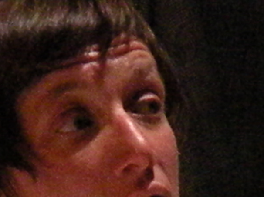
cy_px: 184
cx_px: 113
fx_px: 12525
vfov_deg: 0.9
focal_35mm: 1643
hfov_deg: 1.2
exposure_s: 1/538
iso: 3200
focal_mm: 84.2
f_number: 7.1
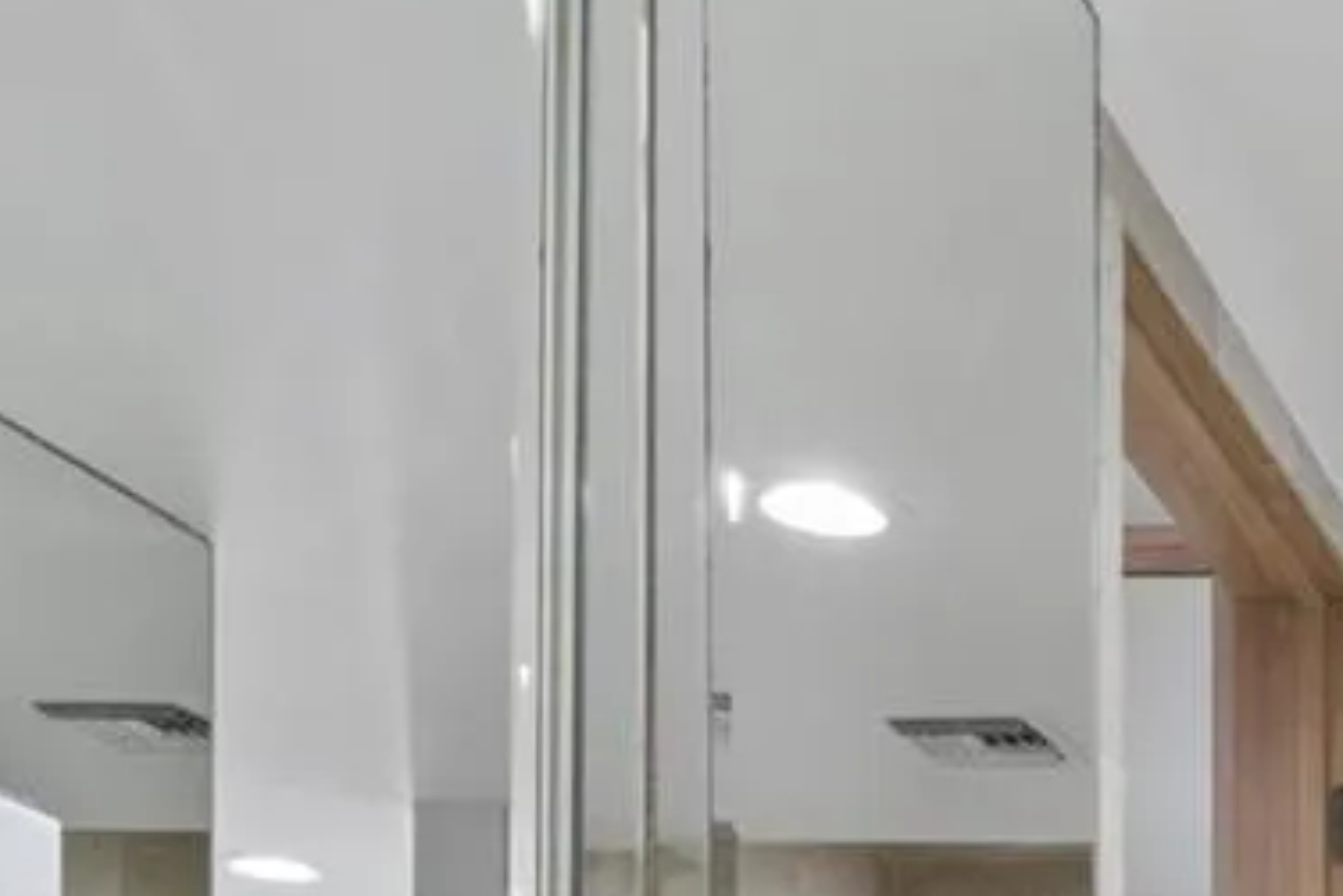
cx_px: 1989
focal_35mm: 68
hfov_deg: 23.8
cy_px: 1567
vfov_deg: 16.9
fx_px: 2538
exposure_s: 1/1.25
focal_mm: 16
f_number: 8
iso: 320
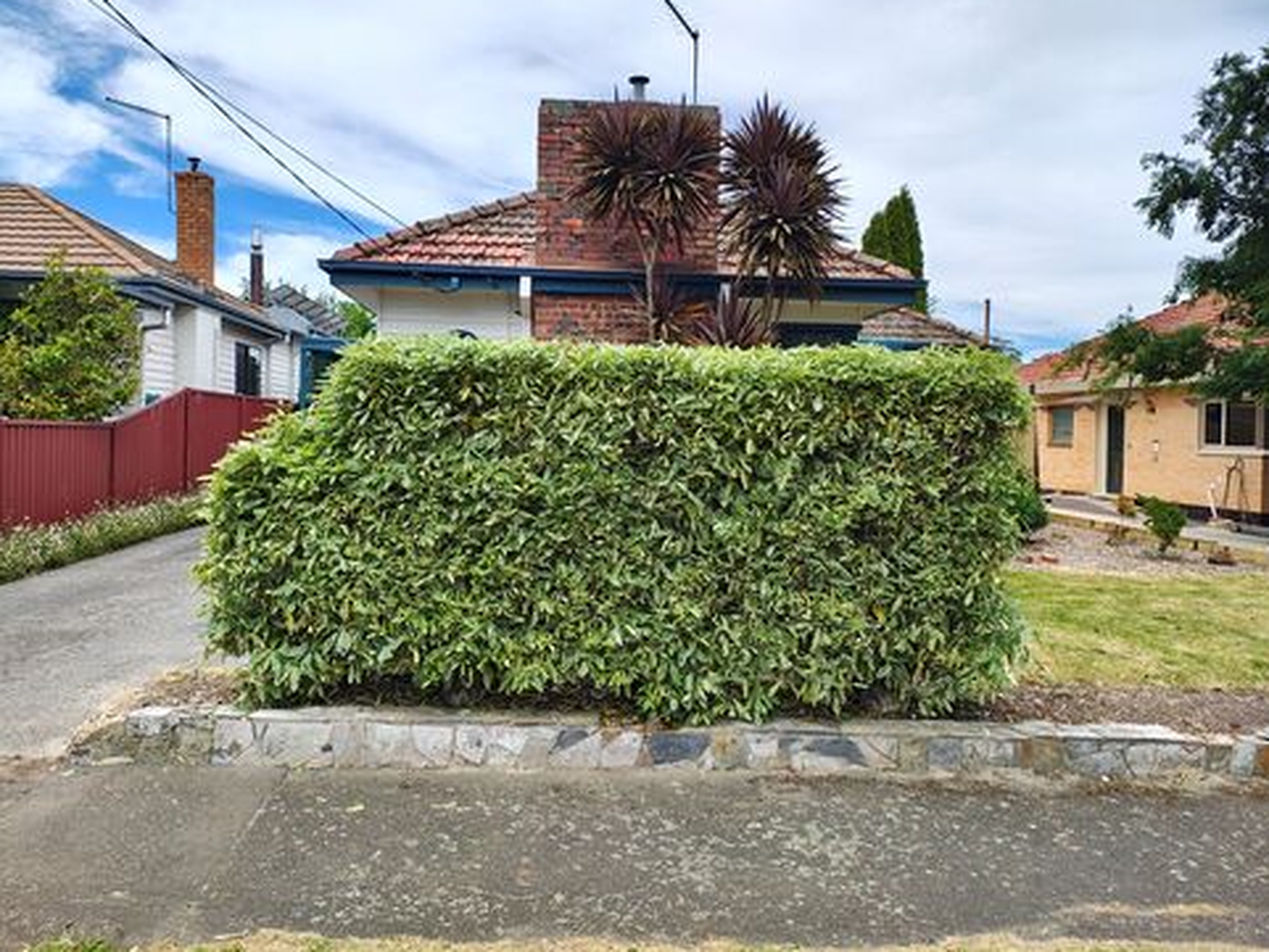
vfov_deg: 53.1
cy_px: 460
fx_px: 953
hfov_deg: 67.3
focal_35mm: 26
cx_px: 615
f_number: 1.4
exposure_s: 1/520
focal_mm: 5.89
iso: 100
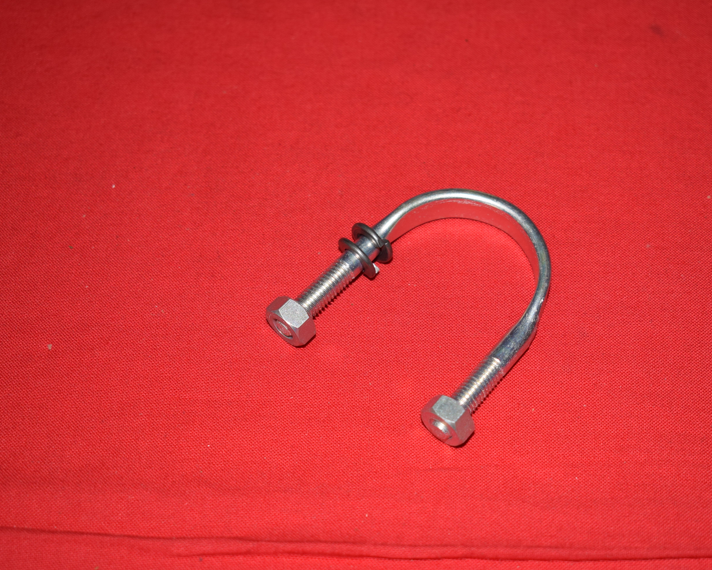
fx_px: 1454
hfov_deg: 27.5
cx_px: 405
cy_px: 283
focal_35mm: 69
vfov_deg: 22.2
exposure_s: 1/200
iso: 400
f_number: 5
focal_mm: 40
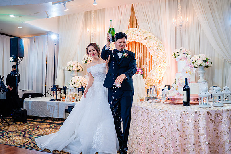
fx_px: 212
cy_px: 72
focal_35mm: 33
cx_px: 115
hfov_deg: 57.2
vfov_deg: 39.9
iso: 800
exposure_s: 1/160
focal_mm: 30
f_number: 3.5
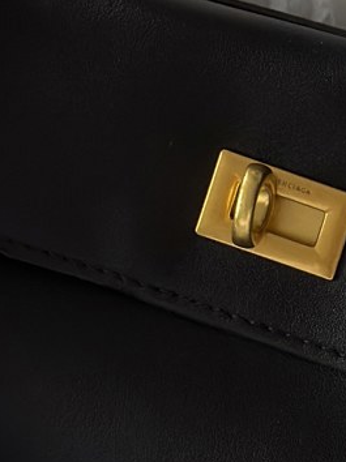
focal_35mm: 198
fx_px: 2642
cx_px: 456
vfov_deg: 9.9
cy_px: 489
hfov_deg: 7.4
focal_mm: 6.76
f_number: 1.78
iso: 160
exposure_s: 1/60
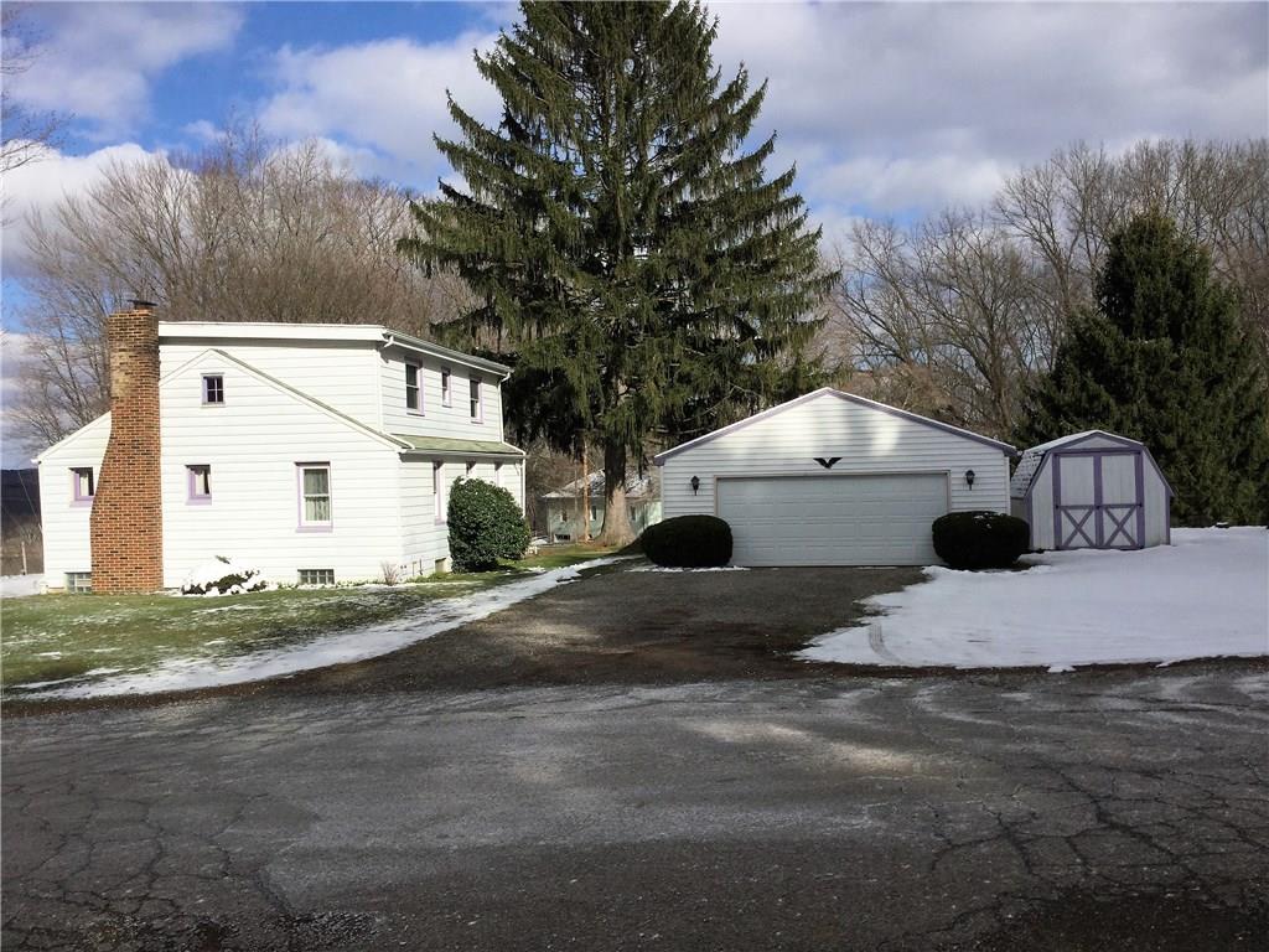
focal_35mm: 31
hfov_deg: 58.4
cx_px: 634
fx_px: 1136
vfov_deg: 45.4
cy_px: 476
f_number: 2.4
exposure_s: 1/2092
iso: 25
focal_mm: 3.3
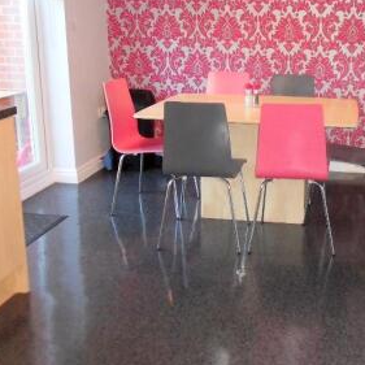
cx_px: 289
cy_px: 133
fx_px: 525
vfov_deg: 38.1
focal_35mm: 44
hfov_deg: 37.1
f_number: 3.3
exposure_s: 1/30
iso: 200
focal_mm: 4.2
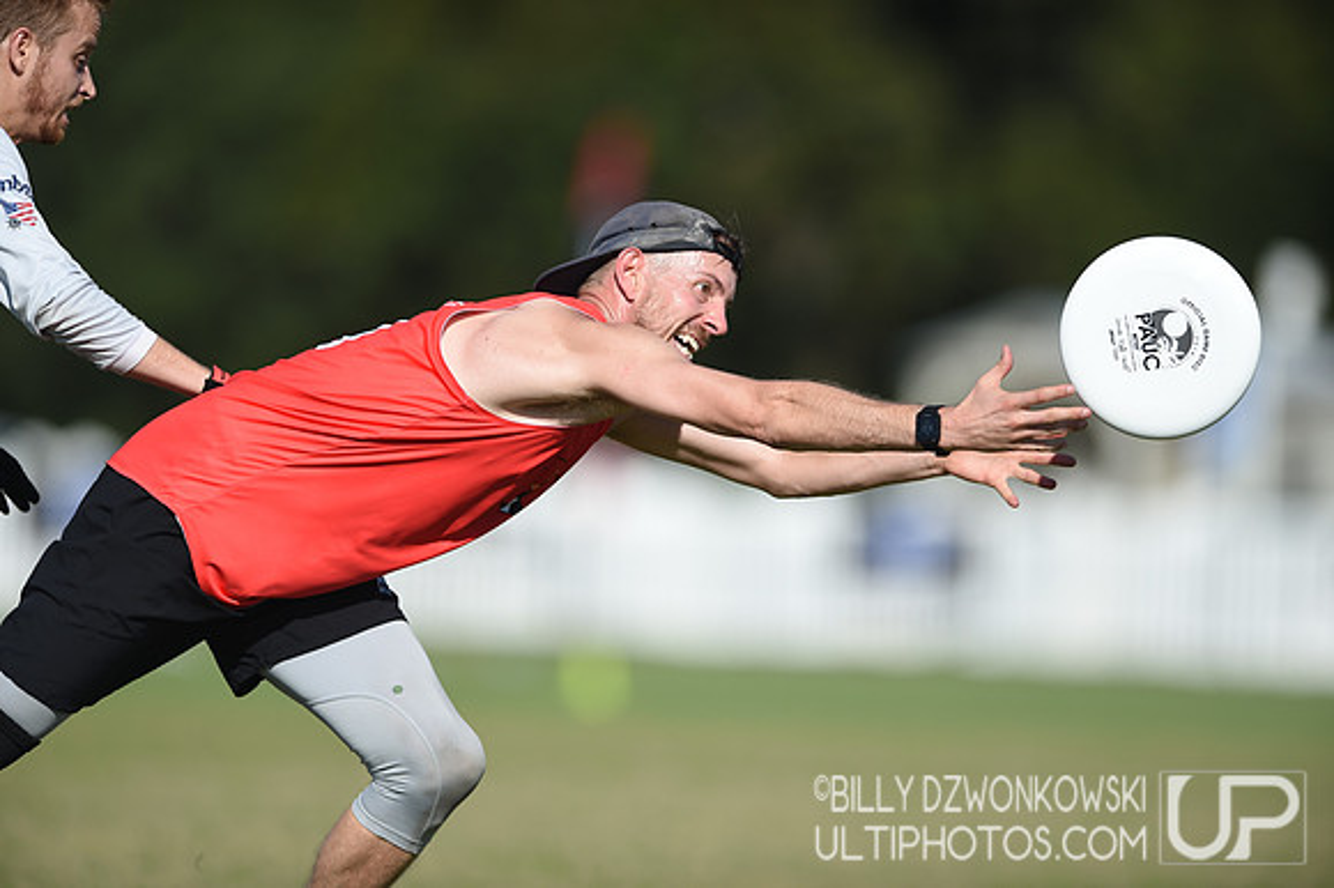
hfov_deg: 5.2
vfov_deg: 3.4
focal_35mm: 400
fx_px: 14813
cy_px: 444
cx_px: 667
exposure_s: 1/2500
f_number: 3.5
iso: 100
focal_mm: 400
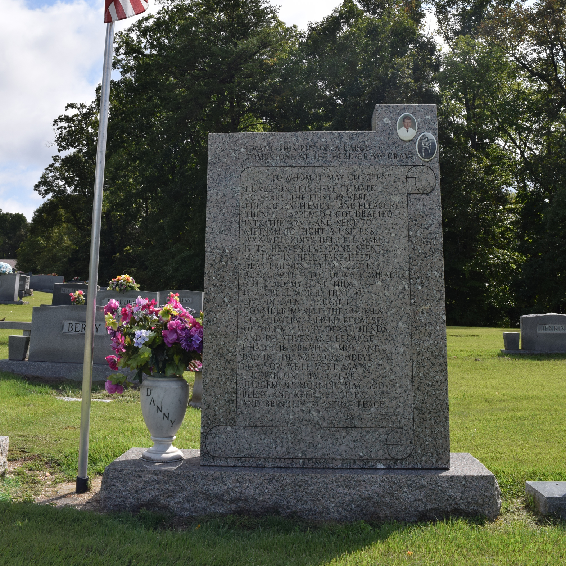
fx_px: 647
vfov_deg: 45.7
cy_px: 146
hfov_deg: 47.2
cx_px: 286
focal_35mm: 35
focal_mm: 18
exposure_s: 1/400
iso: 200
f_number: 10
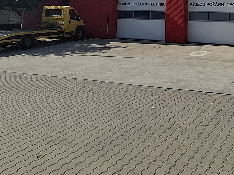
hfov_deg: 43.3
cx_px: 153
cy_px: -36
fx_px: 291
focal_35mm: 43
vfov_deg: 29.0
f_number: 2.2
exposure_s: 1/2049
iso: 40
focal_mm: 1.74
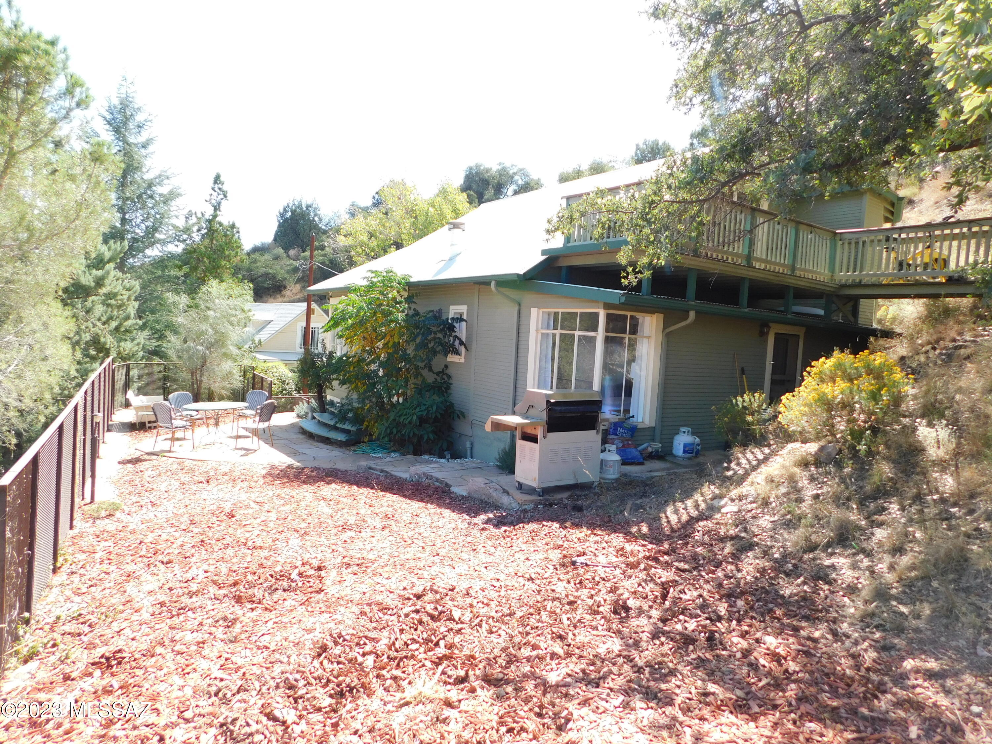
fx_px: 659
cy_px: 372
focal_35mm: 23
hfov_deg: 73.9
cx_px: 496
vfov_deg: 58.9
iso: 125
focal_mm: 4
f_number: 3
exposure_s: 1/320
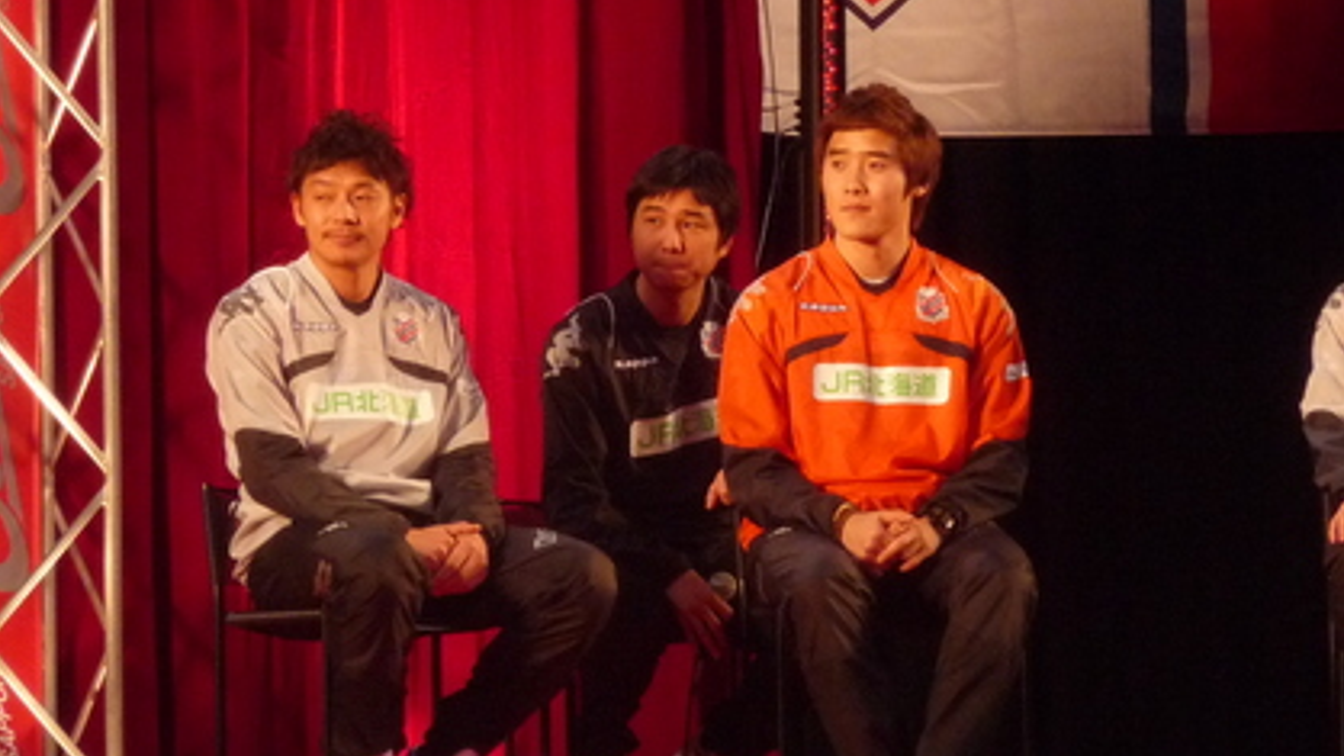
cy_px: 301
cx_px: 672
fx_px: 18422
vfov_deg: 2.3
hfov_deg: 4.2
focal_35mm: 517
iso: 400
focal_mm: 47
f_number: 4.9
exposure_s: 1/125
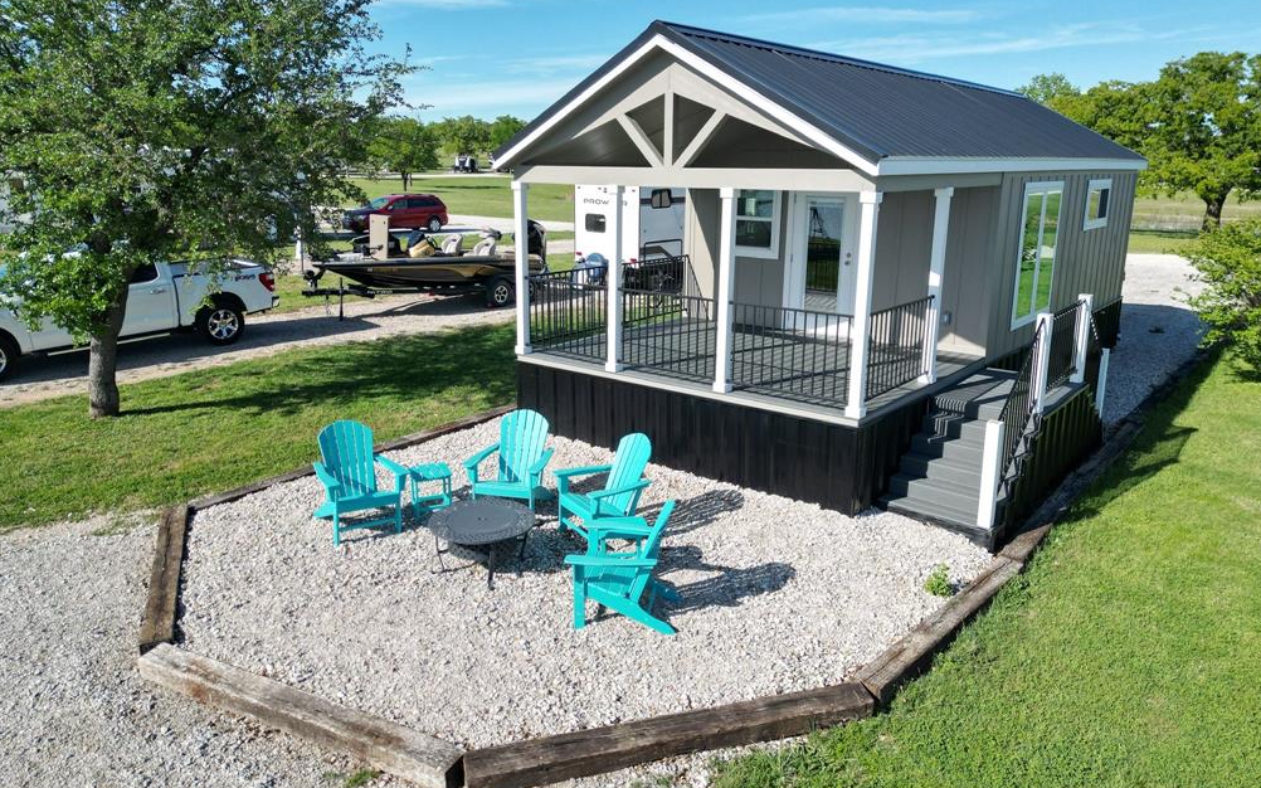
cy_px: 375
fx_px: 893
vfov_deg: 47.6
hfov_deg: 70.4
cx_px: 636
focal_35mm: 26
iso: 130
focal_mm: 6.72
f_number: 1.7
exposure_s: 1/3000
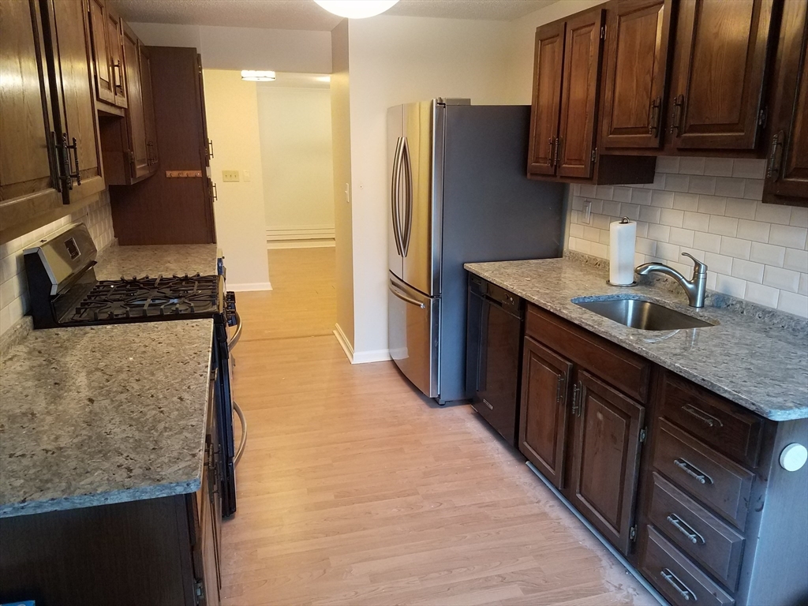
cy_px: 303
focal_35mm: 26
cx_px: 404
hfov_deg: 67.3
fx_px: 607
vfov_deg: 53.1
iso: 200
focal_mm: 4.2
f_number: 1.7
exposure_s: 1/24
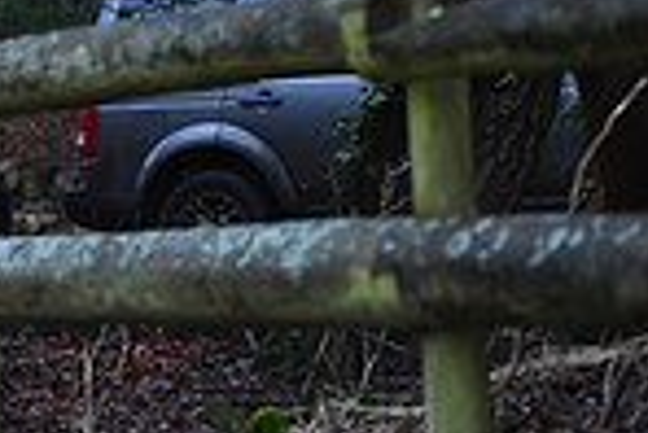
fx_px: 4937
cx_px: -591
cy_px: 118
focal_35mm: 274
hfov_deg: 7.3
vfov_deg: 5.0
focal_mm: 70
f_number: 3.2
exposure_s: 1/800
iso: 3200
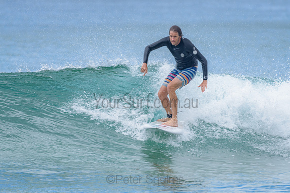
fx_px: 4942
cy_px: 91
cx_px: 141
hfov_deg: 3.4
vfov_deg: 2.2
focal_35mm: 613
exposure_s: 1/2000
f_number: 5.6
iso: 640
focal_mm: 500
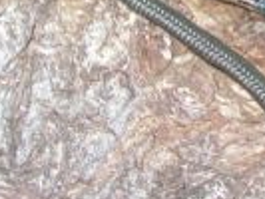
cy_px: -265
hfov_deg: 11.2
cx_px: 307
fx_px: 1326
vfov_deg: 8.0
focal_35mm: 173
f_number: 2.7
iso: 80
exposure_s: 1/64
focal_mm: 6
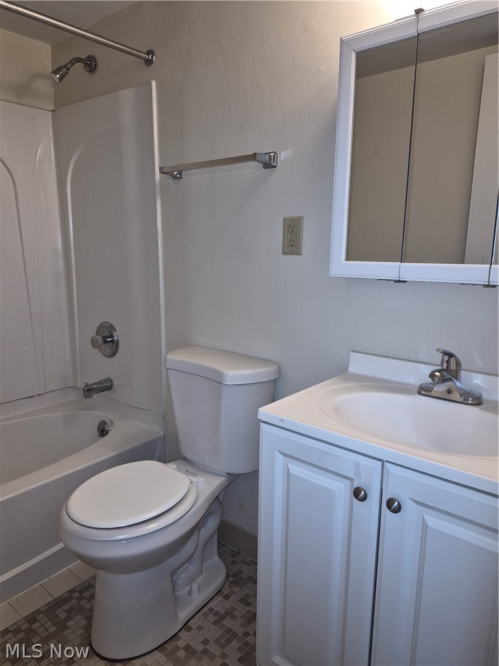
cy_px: 333
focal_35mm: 23
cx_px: 250
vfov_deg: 73.9
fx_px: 442
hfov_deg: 58.9
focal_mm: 5.4
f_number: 1.8
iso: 100
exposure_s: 1/40
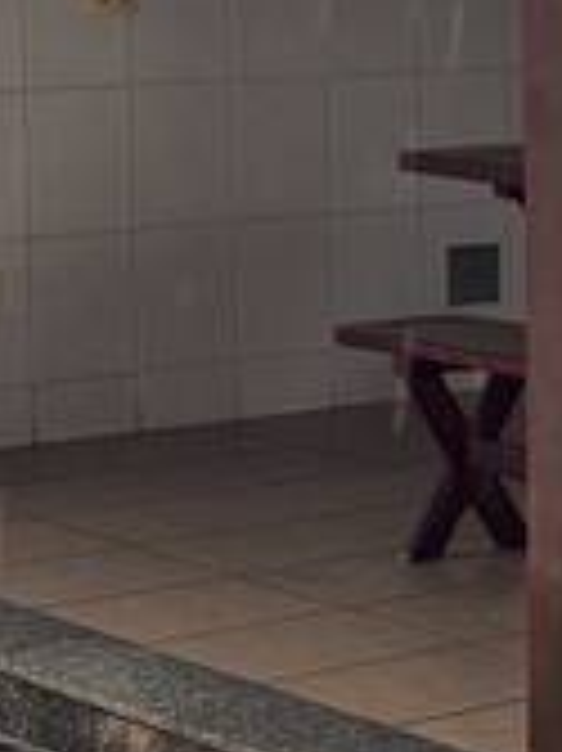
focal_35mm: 155
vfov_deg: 12.7
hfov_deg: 8.7
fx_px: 3360
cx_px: 1349
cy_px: 180
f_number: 1.78
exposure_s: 1/121
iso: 160
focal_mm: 6.76
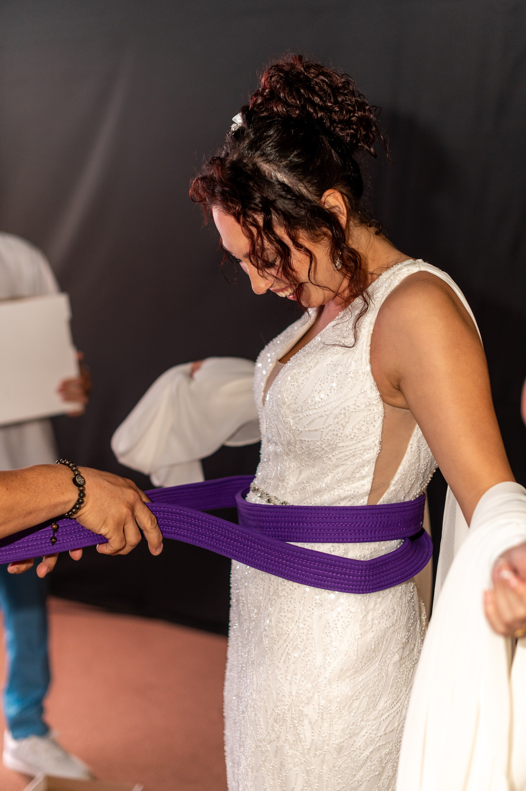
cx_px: 263
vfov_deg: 39.6
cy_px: 396
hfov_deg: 27.0
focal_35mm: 50
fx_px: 1097
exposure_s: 1/200
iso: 800
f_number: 1.8
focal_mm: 50
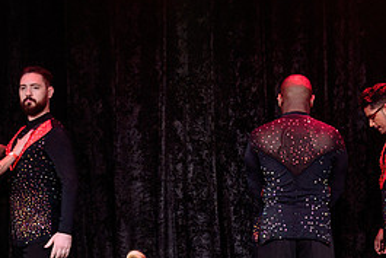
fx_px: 1126
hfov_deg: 19.3
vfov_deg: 13.0
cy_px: 181
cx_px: 285
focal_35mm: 105
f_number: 3.2
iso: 1600
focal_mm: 34
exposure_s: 1/400
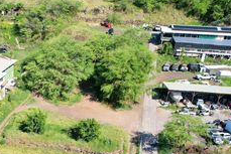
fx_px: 308
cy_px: 157
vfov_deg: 26.5
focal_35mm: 48
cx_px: 37
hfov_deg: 39.1
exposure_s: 1/1250
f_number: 2.8
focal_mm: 8.38
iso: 100
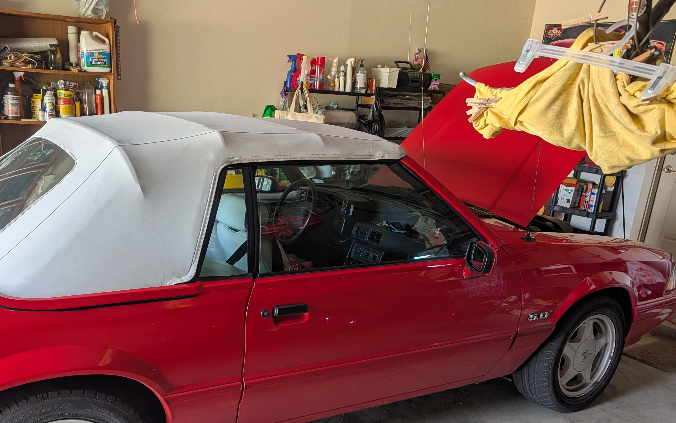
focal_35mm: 33
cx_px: 262
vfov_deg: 37.8
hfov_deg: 57.6
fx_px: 608
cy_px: 288
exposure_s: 1/161
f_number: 1.68
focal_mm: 6.9
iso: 280
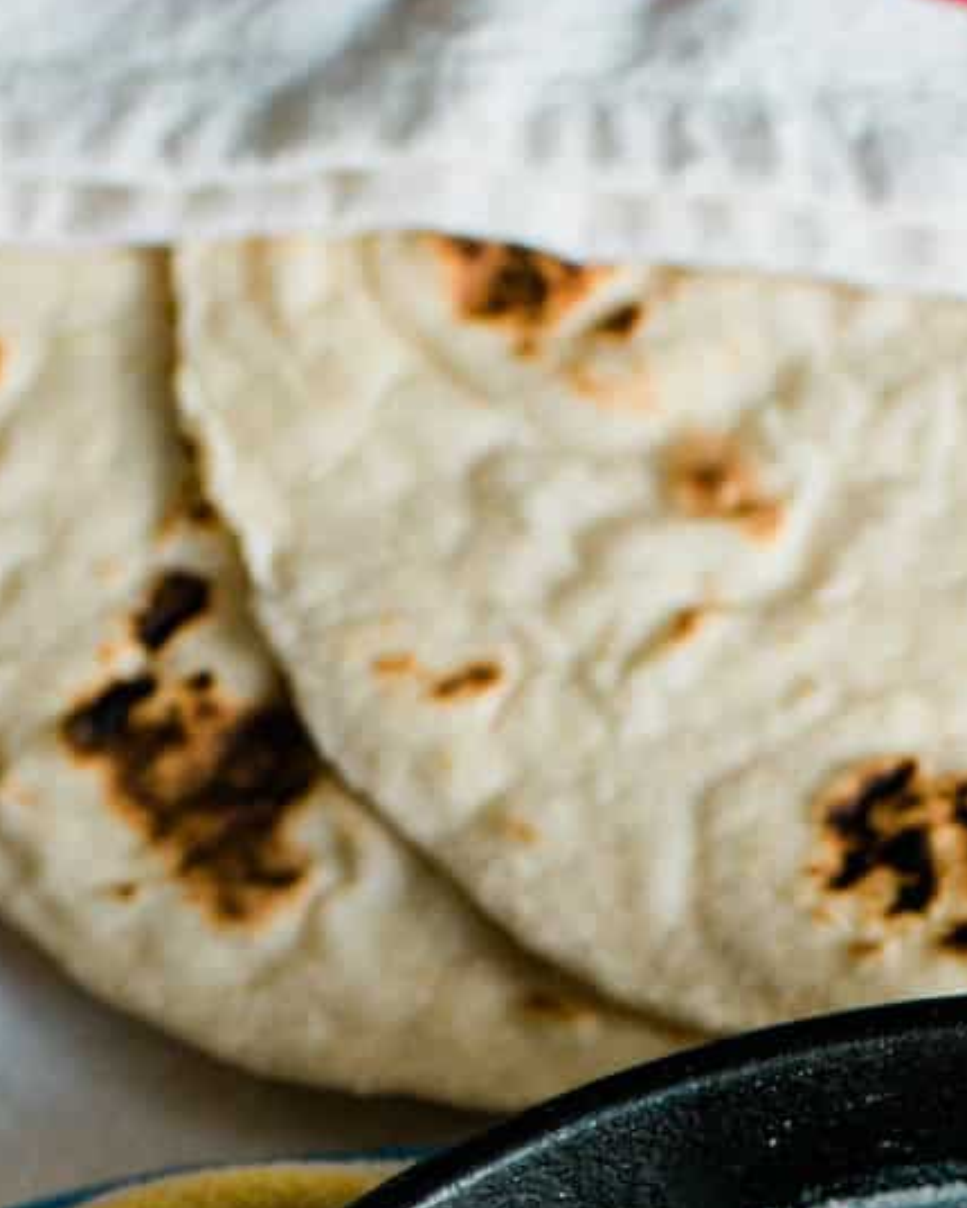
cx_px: 758
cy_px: 1856
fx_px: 3933
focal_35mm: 110
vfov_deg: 15.9
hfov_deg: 14.0
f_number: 4
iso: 500
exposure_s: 1/320
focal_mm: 35
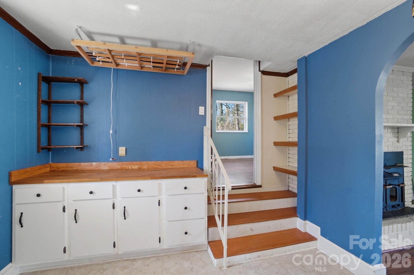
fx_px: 172
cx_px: 207
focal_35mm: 15
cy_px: 138
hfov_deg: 100.4
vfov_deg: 77.2
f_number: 4
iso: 100
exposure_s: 1/100
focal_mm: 10
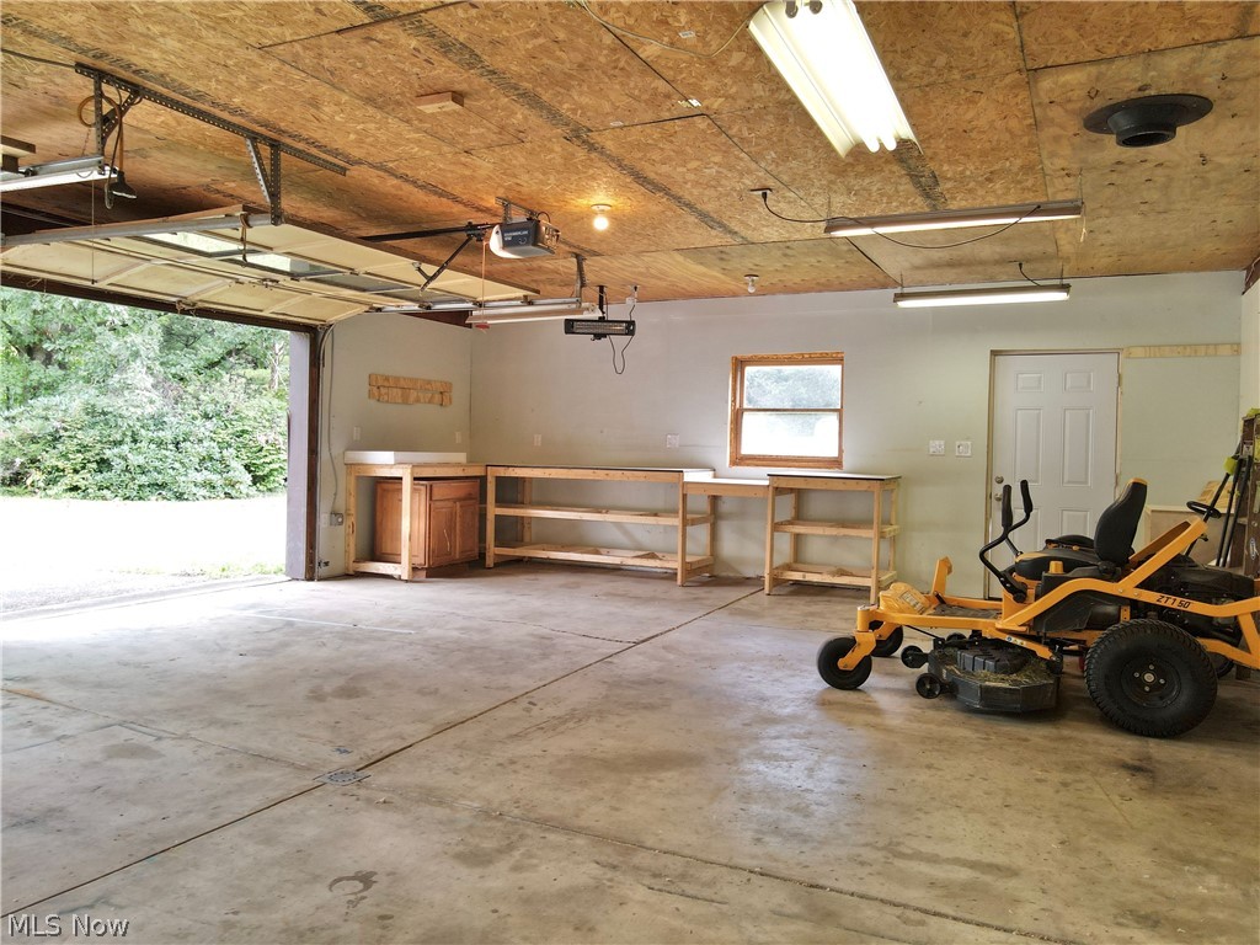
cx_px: 630
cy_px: 472
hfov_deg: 71.6
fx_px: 874
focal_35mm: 24
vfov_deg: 56.8
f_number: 2.8
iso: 100
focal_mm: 4.5
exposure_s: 1/15
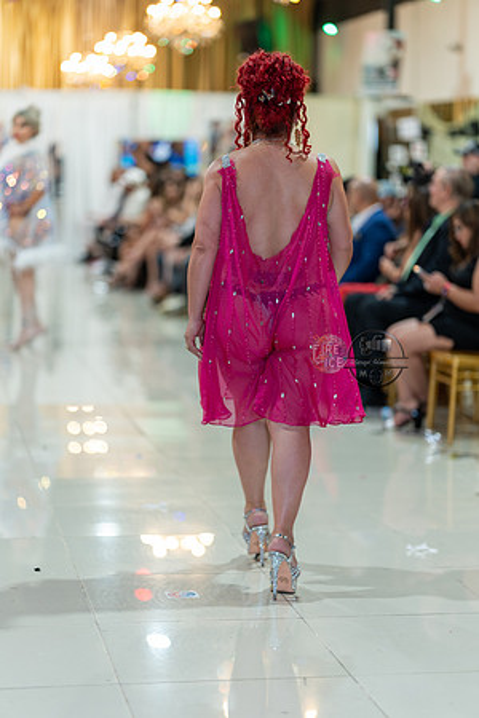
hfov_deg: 16.1
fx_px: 1696
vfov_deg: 23.9
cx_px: 240
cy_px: 359
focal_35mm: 85
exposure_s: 1/160
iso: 200
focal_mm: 85
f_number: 1.4
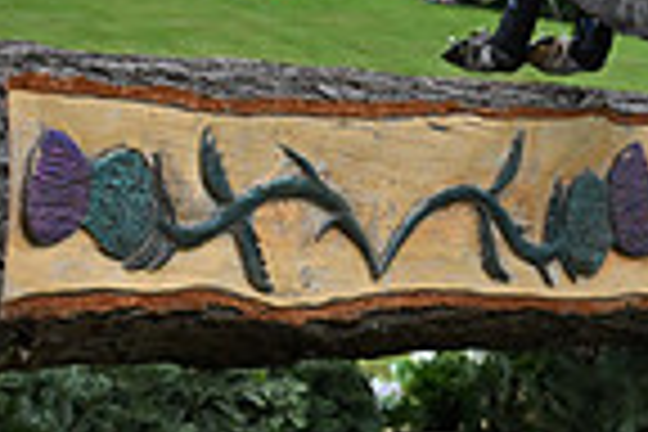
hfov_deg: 9.7
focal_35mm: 202
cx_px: 1174
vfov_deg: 6.8
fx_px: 3636
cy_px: 83
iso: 800
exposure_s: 1/1250
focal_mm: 50
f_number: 5.6
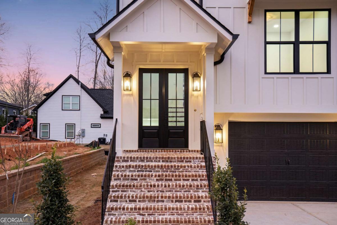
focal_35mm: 35
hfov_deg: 54.4
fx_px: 328
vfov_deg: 37.9
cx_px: 168
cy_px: 112
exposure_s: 1/4
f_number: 8
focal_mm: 35
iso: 640
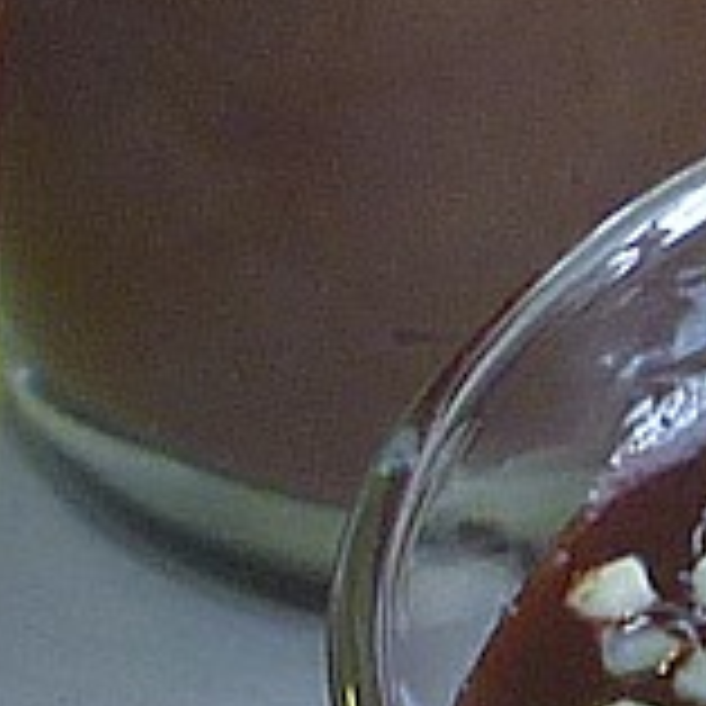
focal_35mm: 370
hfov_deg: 4.7
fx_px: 8538
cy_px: 688
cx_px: 1205
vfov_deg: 4.7
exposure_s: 1/40
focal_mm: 5.9
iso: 80
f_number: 2.9
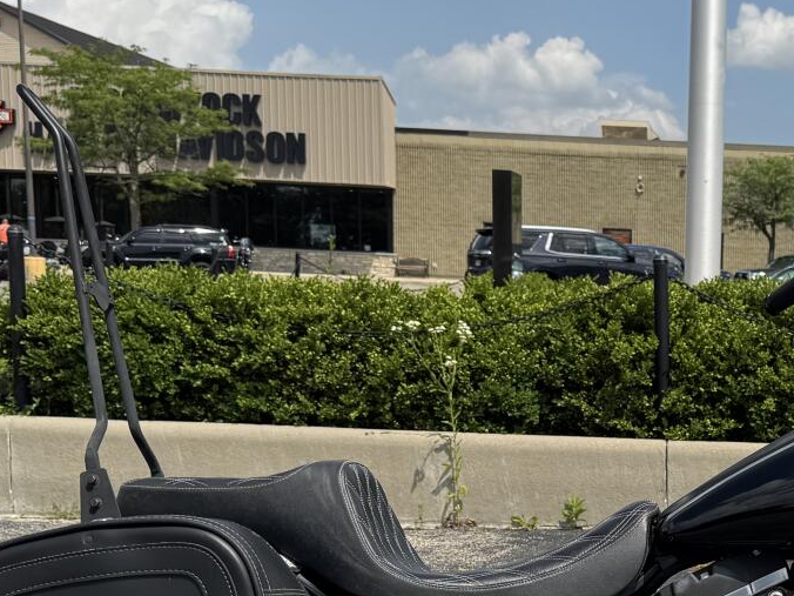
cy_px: 585
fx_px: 1629
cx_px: 785
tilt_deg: -11.2
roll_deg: -2.3
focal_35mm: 71
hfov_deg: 26.1
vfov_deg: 20.1
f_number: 1.78
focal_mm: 6.76
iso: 80
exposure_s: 1/4608
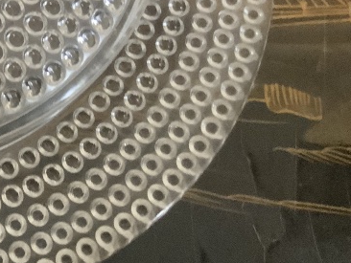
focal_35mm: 95
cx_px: -113
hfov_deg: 19.0
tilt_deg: -72.1
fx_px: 964
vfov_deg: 15.4
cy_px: 12
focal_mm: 3
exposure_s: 1/31
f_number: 1.8
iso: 320
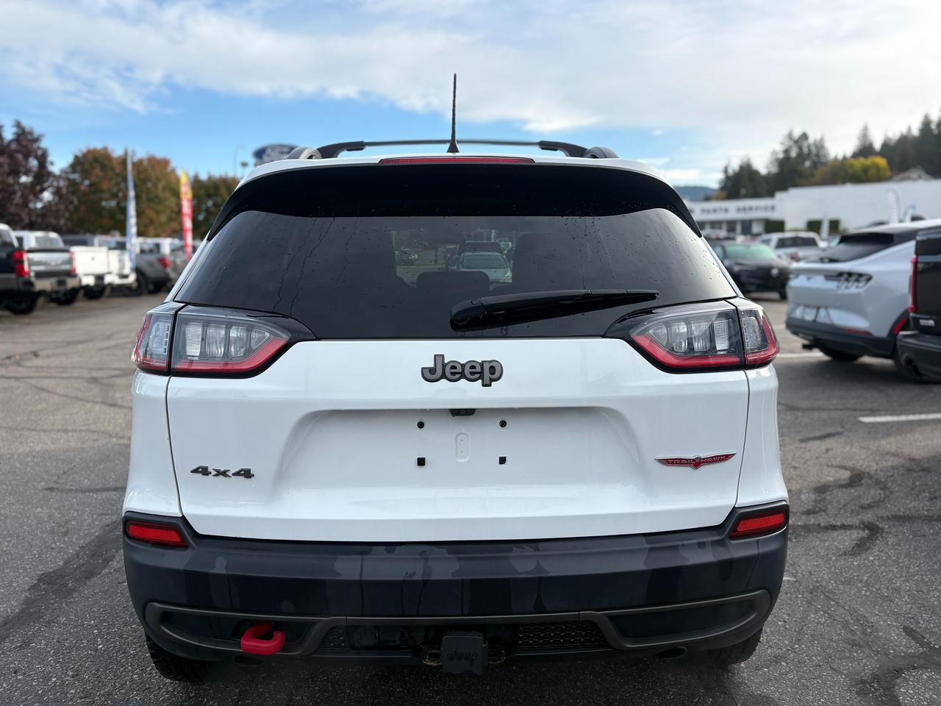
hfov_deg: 67.3
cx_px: 470
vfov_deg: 53.1
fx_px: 707
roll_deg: +0.3
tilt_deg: -6.6
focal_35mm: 26
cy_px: 353
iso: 50
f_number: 1.6
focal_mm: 5.96
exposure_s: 1/1420
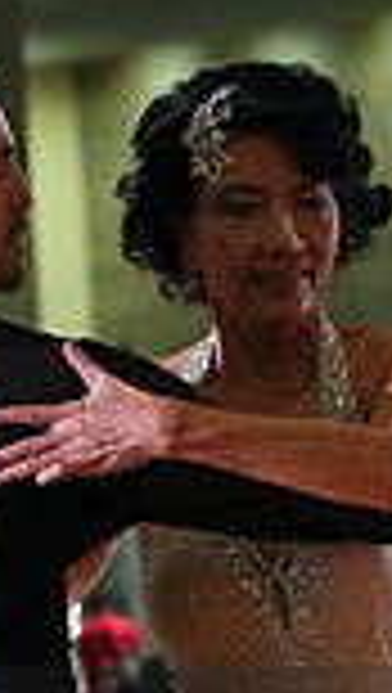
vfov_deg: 3.5
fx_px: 11180
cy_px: 819
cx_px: 88
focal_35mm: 607
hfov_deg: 2.0
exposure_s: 1/400
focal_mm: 154
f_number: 5.6
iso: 8000
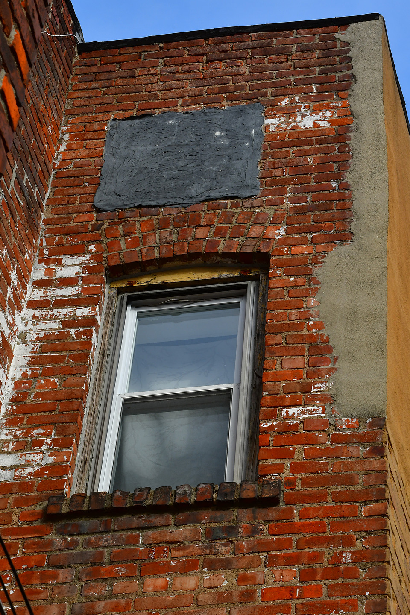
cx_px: 205
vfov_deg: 17.5
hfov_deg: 11.7
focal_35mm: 117
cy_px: 308
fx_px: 1999
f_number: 16
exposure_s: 1/125
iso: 250
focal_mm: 78
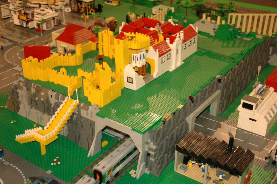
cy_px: 92
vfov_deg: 26.4
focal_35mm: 51
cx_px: 138
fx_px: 392
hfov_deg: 38.9
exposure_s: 1/80
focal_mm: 34
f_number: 4.2
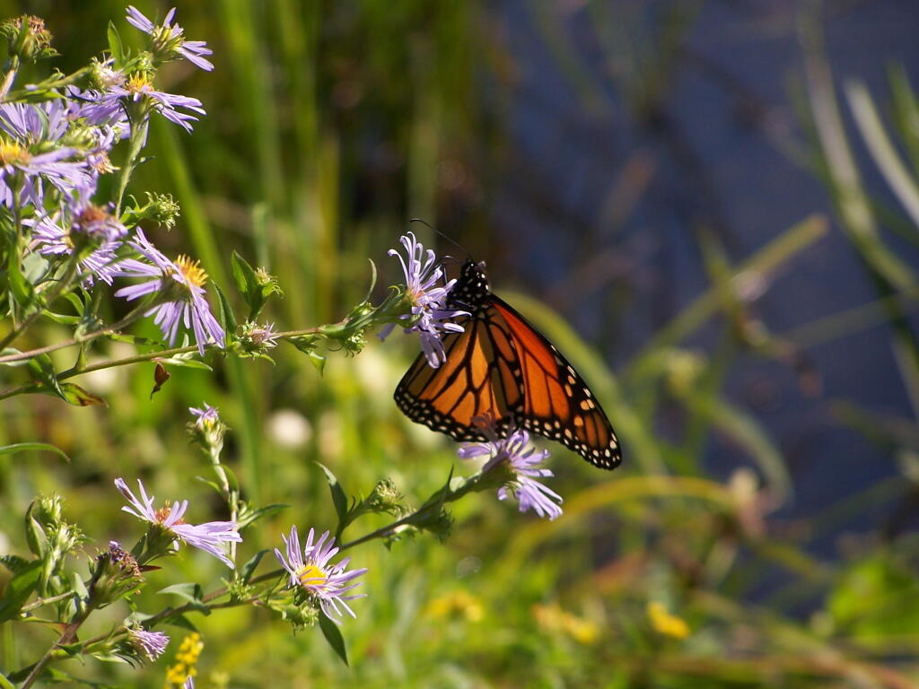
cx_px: 460
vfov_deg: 5.2
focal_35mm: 288
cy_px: 344
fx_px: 7646
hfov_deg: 6.9
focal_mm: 47.7
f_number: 3.6
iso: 80
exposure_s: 1/800
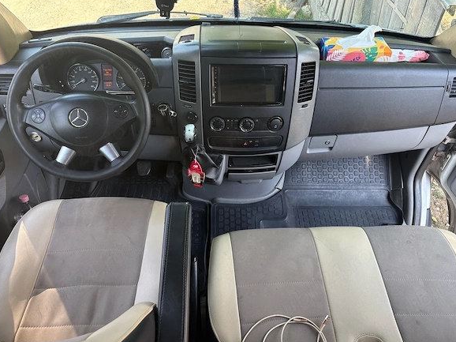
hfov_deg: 65.3
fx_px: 356
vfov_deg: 51.3
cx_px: 229
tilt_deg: -48.5
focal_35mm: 27
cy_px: 167
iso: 64
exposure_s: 1/142
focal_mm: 5.96
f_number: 1.6
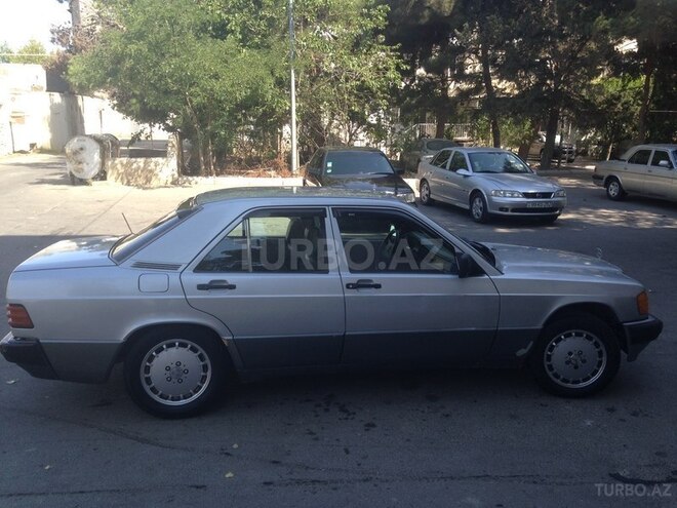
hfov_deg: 55.4
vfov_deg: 42.9
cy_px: 254
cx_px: 338
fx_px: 645
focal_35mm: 33
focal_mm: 4.12
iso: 50
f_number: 2.4
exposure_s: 1/430
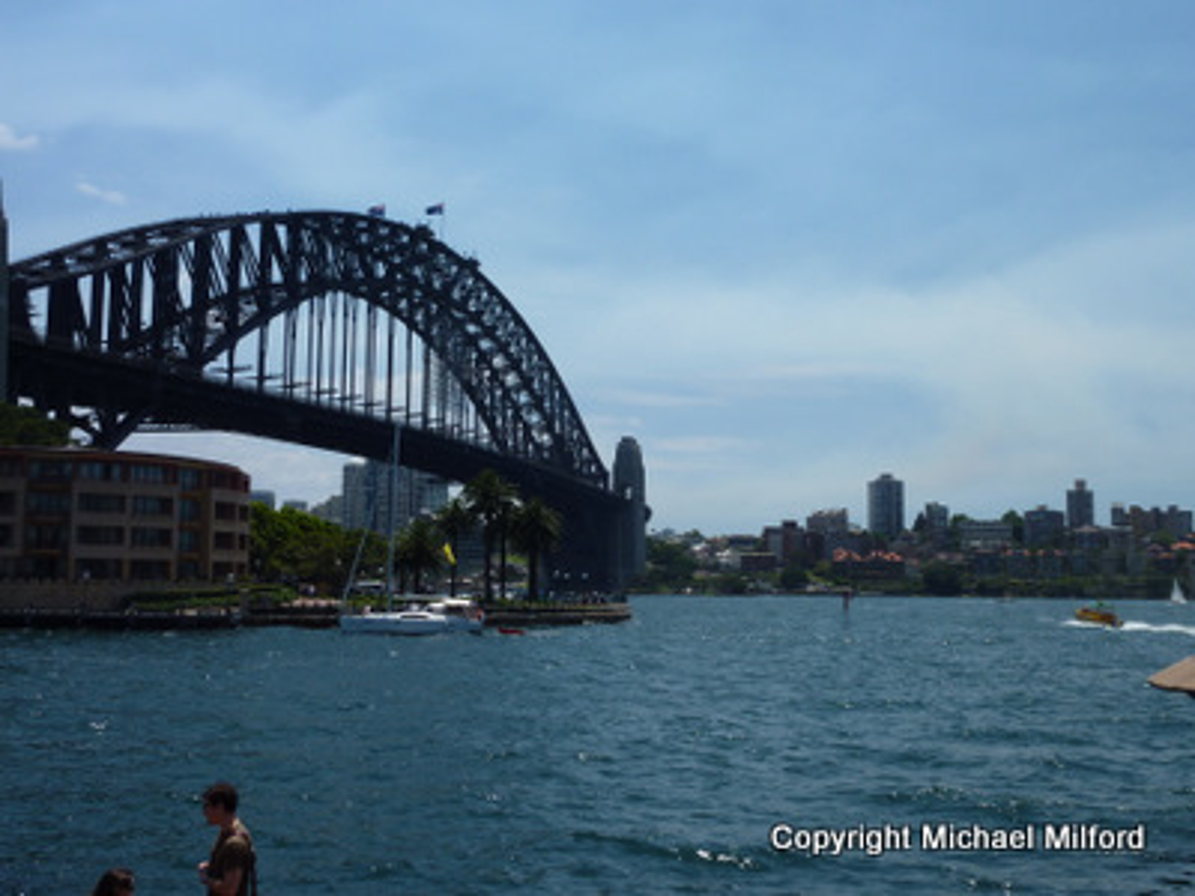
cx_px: 598
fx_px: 1381
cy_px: 448
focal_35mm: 40
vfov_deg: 36.0
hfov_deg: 46.8
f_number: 5.6
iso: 80
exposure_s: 1/640
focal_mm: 6.5
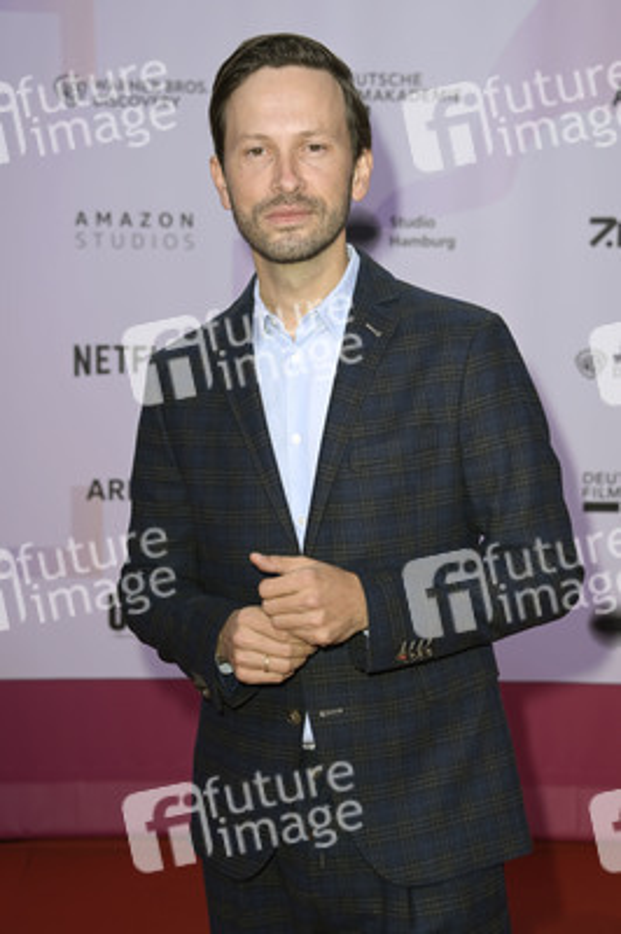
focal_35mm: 68
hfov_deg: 20.0
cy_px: 467
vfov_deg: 29.7
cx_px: 310
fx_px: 1762
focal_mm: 68
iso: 400
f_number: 5.6
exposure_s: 1/250
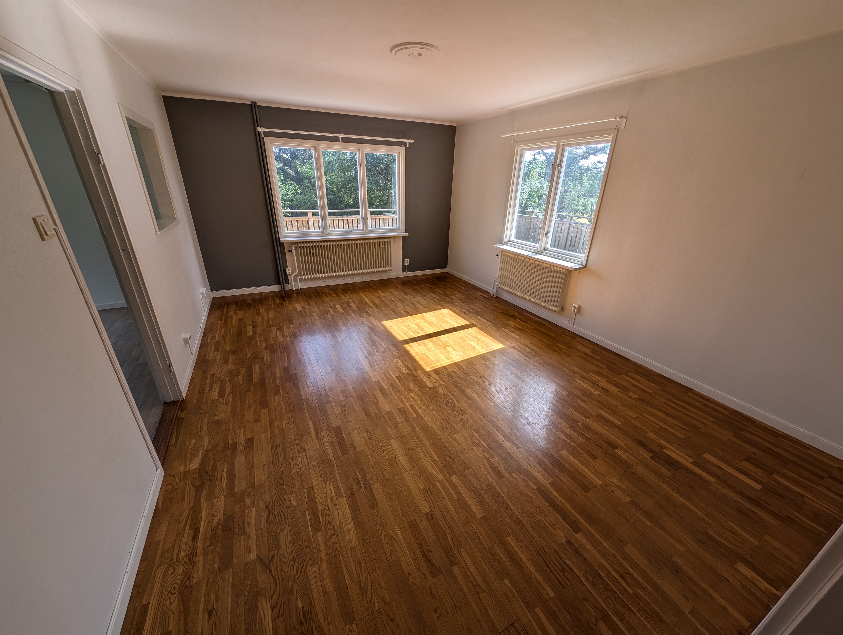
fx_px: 293
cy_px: 318
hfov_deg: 110.5
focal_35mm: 12
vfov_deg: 94.6
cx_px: 422
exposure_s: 1/372
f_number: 1.95
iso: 47
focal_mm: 2.23
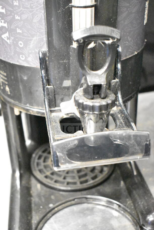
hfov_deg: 28.1
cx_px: 77
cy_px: 115
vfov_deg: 41.1
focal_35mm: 48
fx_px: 308
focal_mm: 32
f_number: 4.5
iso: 25600
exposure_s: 1/40
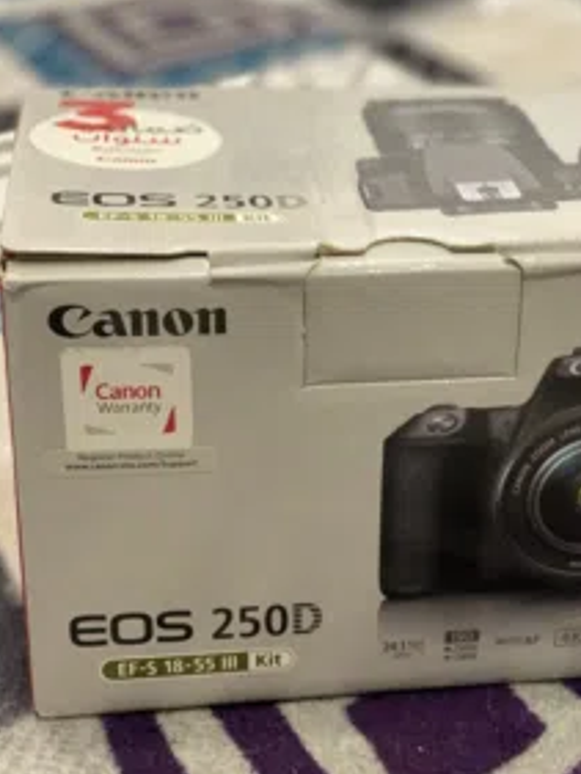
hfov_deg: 19.8
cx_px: 405
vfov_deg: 26.3
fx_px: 1655
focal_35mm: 74
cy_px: 380
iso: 400
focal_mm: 6
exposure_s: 1/18
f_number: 2
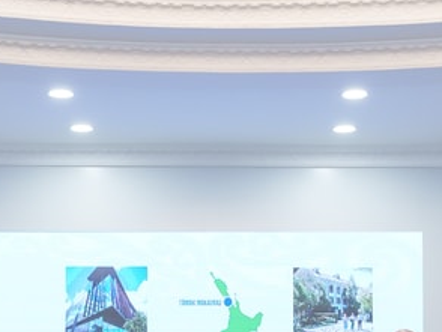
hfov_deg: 20.2
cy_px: 395
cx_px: 197
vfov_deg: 14.8
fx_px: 1240
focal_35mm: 97
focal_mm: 33
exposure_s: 1/80
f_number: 5
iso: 1000
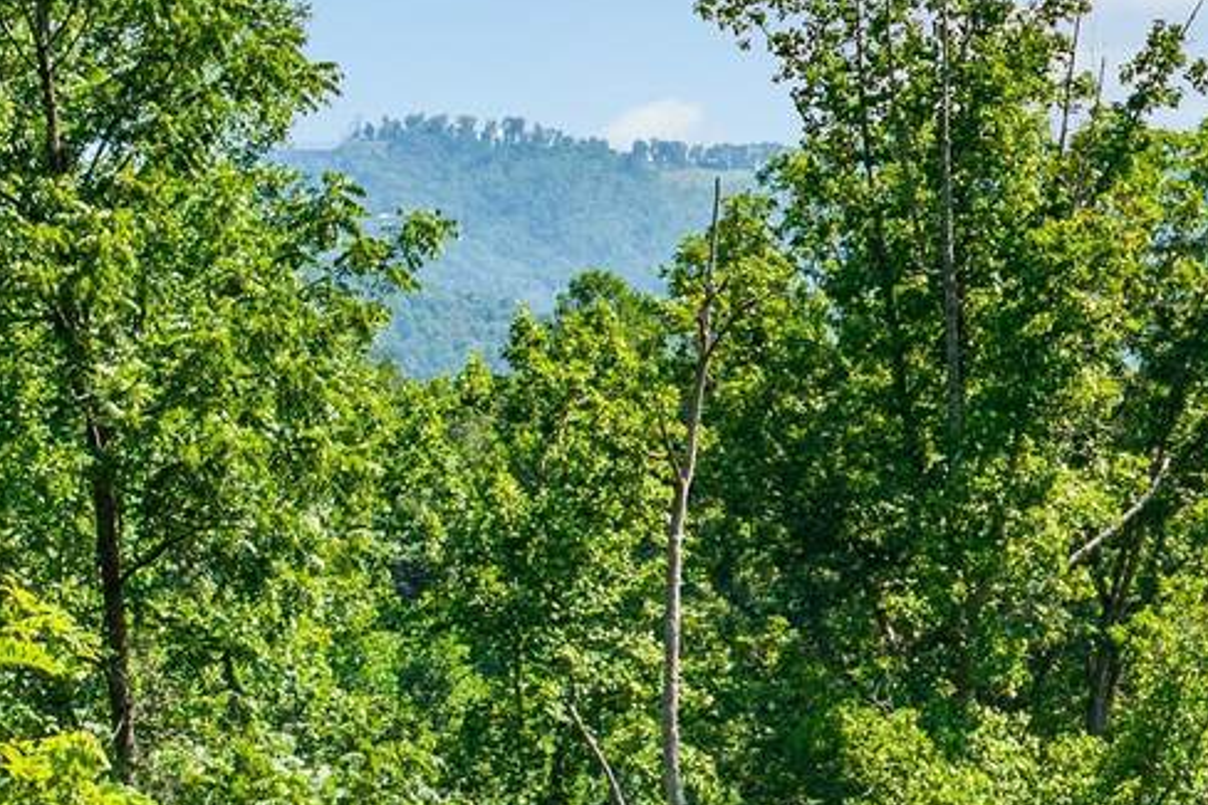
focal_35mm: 191
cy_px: 339
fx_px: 6407
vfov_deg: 7.2
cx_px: 1480
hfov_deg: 10.6
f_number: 2.8
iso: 160
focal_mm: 19.35
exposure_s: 1/1000
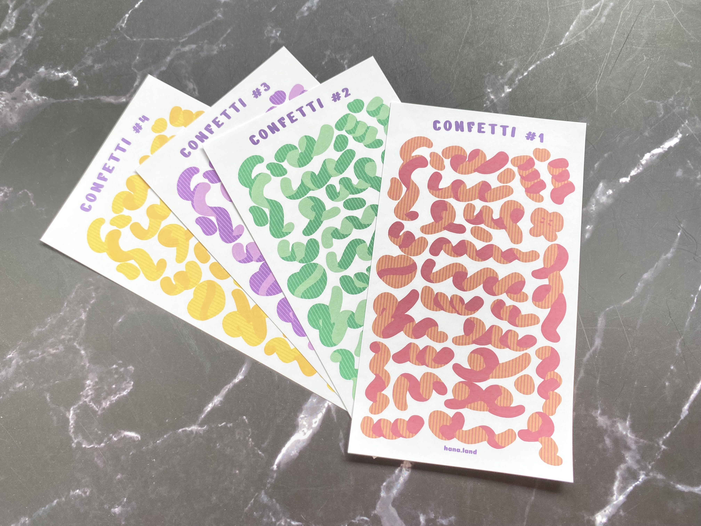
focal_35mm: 26
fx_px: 527
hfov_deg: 67.3
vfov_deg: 53.1
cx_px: 350
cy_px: 263
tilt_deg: -80.5
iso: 32
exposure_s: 1/121
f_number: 1.8
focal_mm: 4.25
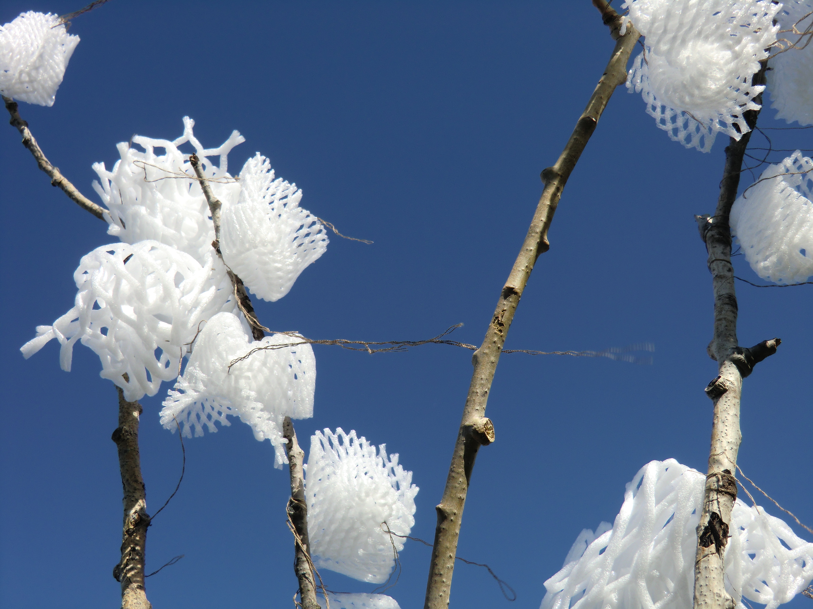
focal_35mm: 47
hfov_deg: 40.4
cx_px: 406
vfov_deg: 30.9
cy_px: 304
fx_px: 1104
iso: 64
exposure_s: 1/640
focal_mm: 8.4
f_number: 4
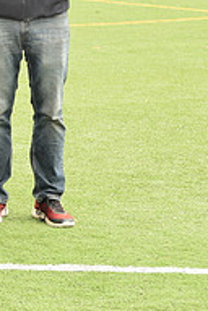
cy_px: 6
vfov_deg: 8.5
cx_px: -250
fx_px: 2097
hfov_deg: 5.5
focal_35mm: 242
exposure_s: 1/200
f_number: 8
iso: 250
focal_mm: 80
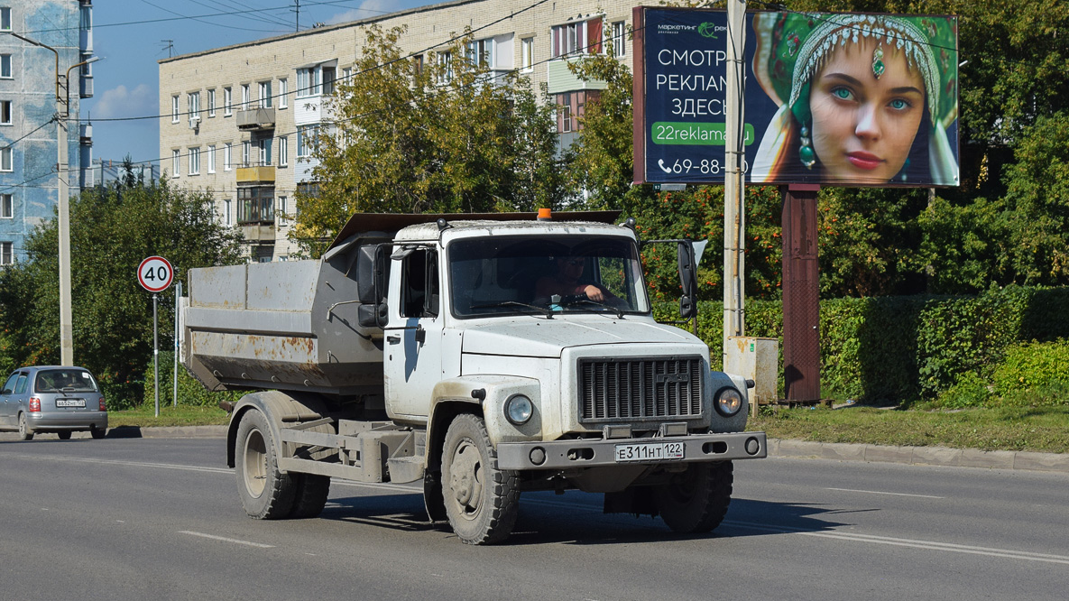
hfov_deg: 24.3
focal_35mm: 88
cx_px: 534
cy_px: 266
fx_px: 2481
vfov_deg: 13.8
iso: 200
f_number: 7.1
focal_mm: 55
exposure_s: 1/1250
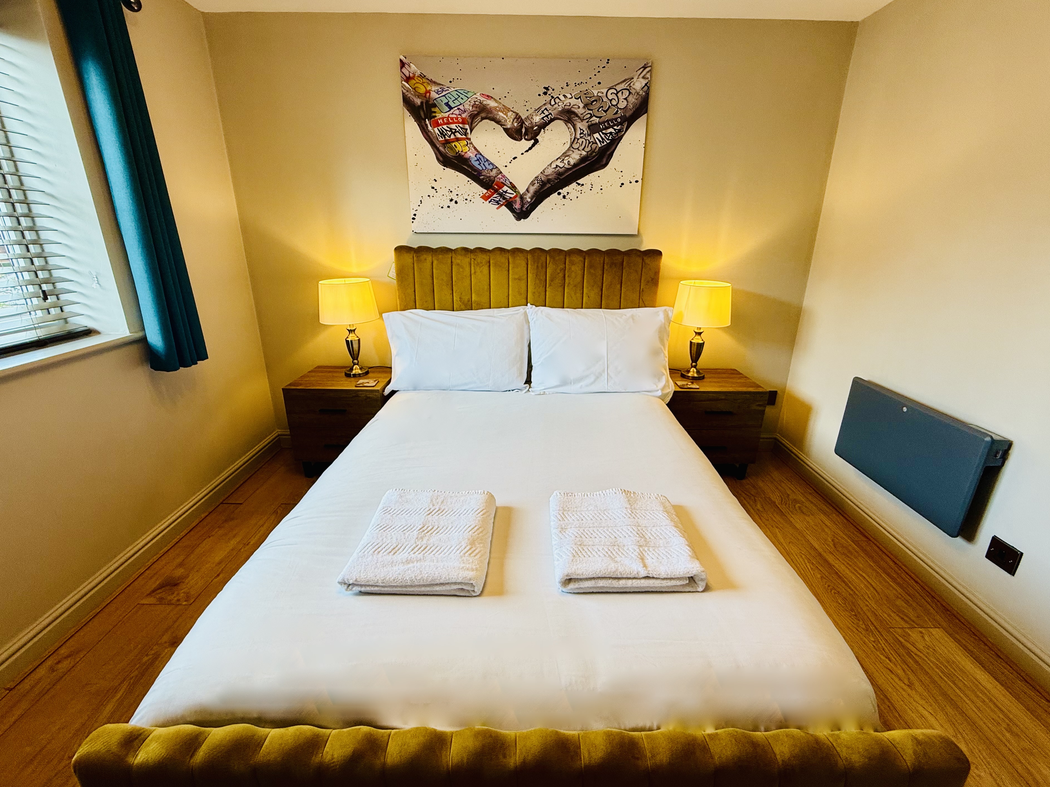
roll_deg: +0.4
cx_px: 531
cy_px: 380
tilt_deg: -17.1
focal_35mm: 15
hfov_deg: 98.2
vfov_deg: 81.7
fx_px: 455
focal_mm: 2.22
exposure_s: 1/100
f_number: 2.2
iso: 80
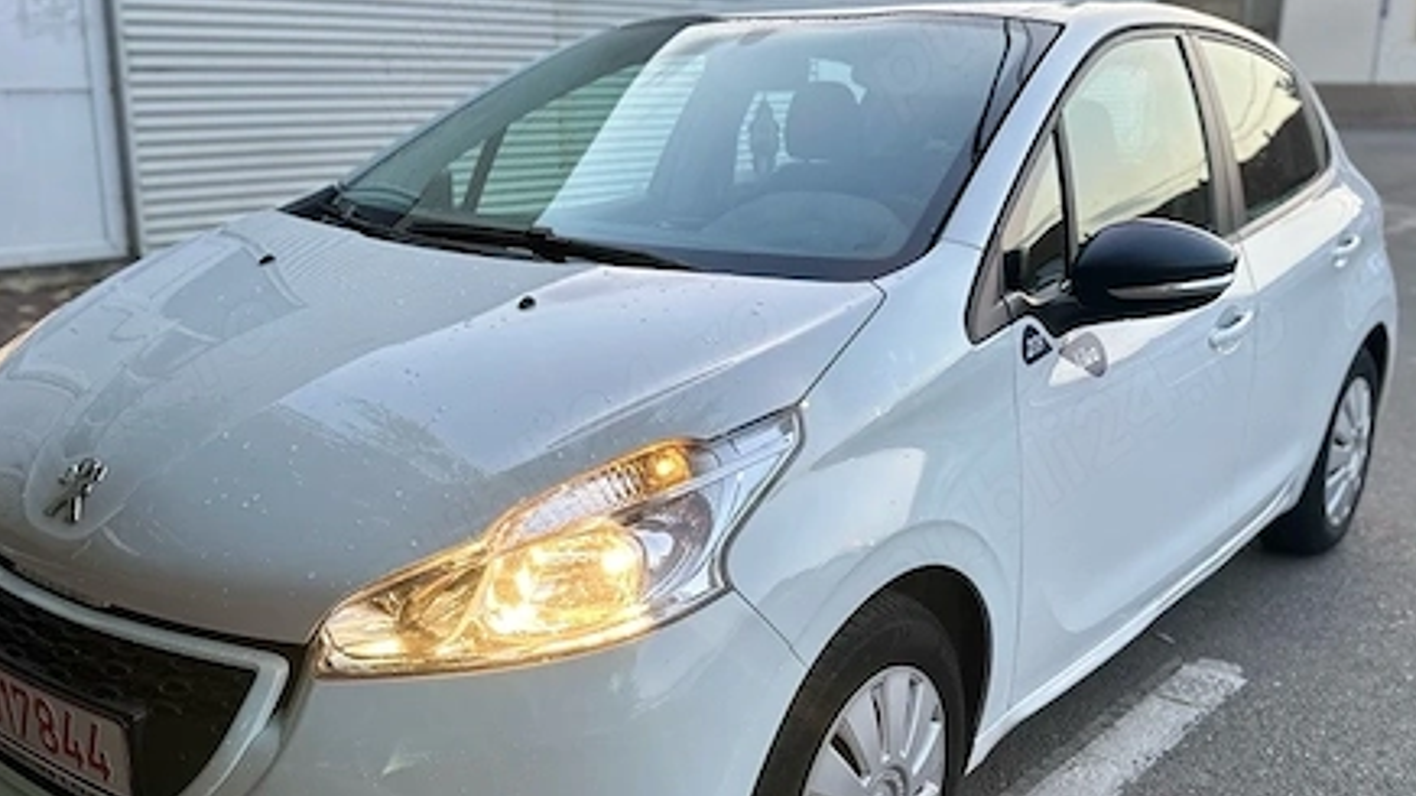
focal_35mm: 36
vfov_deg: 32.7
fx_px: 1351
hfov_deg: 55.3
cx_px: 702
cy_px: 468
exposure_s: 1/75
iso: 80
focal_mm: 6.86
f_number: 1.78
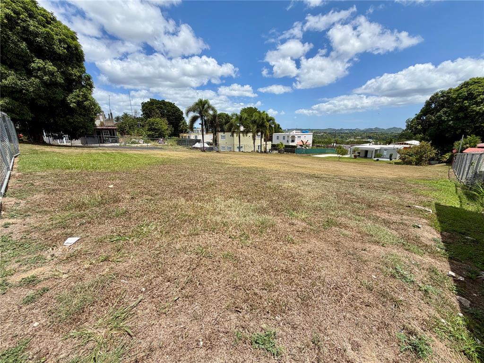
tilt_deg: -14.5
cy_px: 182
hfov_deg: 102.1
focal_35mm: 14
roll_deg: +0.6
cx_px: 242
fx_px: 196
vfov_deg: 85.7
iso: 20
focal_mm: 2.22
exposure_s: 1/942
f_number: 2.2
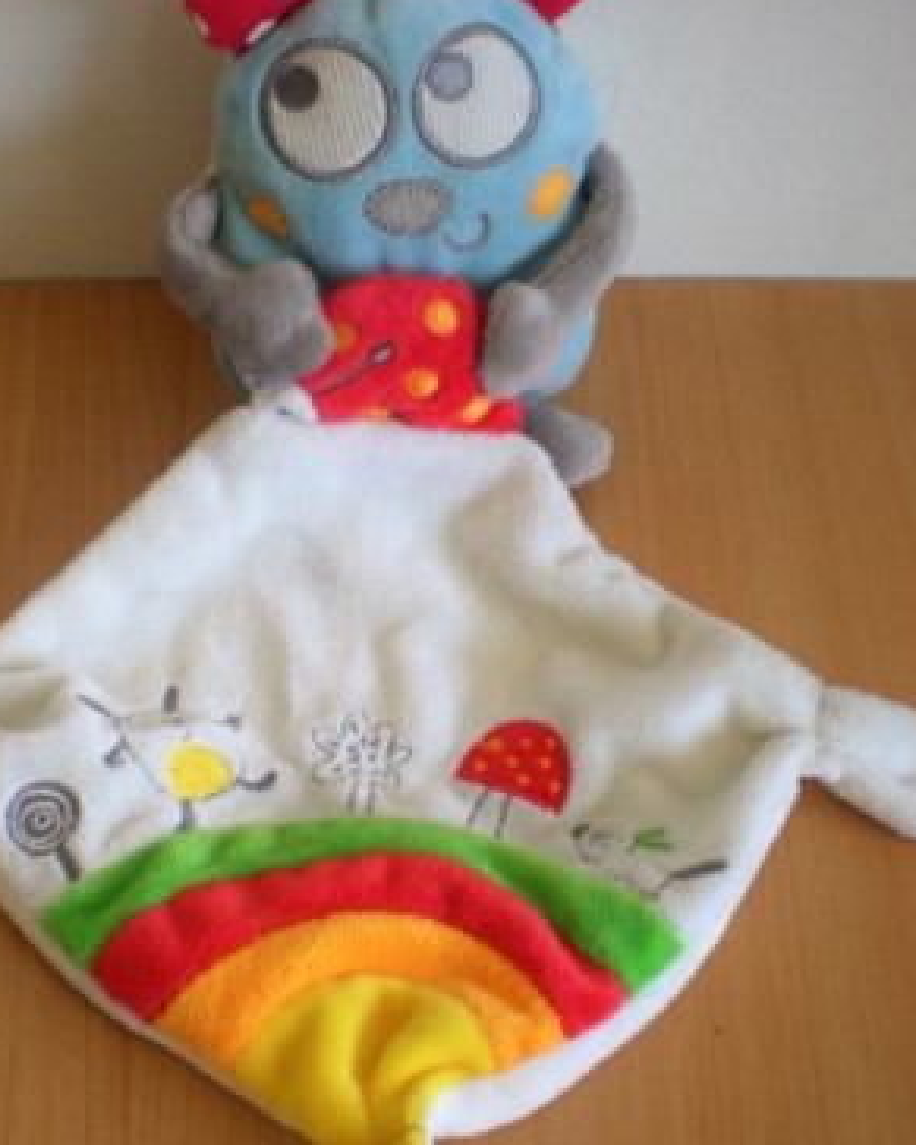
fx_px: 1797
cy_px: 679
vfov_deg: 35.3
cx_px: 346
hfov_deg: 28.5
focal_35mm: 53
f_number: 3.1
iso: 138
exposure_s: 1/59
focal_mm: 6.3
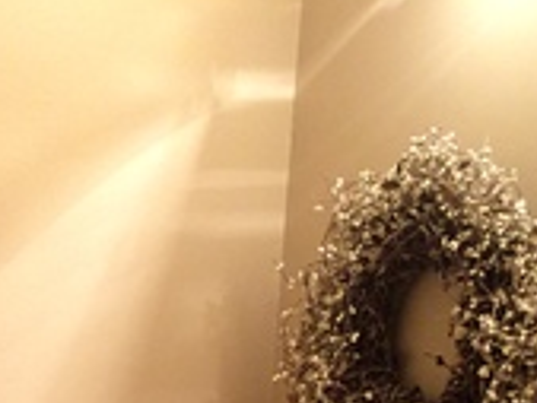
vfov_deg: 12.4
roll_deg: +0.9
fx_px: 1708
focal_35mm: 110
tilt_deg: -13.4
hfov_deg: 16.9
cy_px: 720
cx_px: -146
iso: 125
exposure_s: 1/30
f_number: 2.2
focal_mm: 4.15
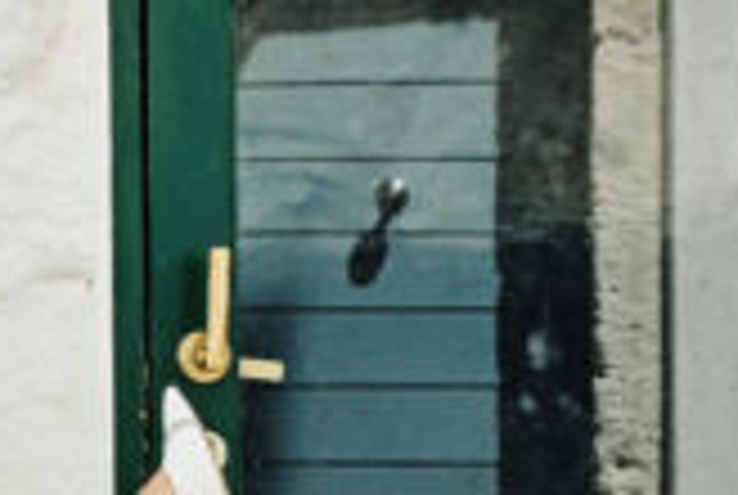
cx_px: -585
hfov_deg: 9.7
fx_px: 4128
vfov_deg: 6.8
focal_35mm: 201
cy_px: 484
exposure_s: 1/800
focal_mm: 33
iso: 320
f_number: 5.6
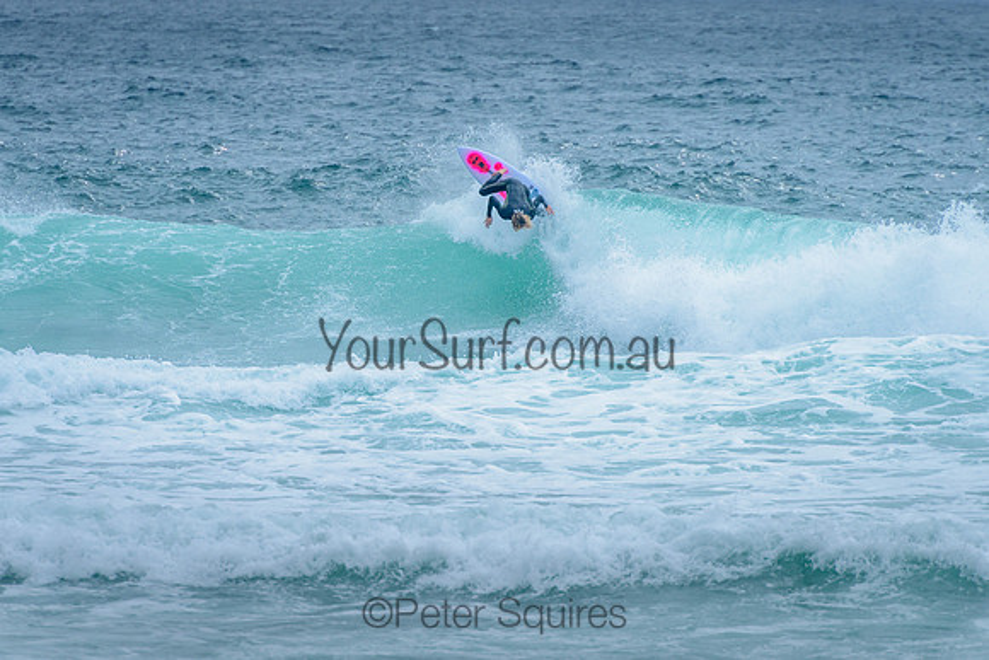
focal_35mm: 490
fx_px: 13468
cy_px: 263
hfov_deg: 4.2
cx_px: 510
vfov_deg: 2.8
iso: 500
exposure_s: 1/1600
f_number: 7.1
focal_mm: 400
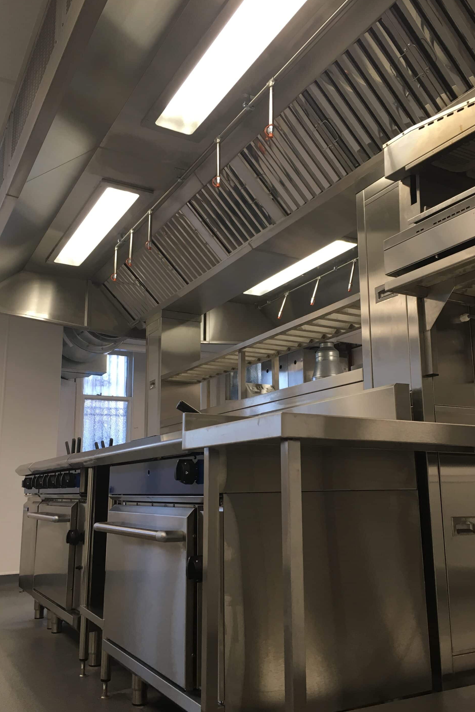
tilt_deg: +11.3
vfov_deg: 60.3
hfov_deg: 42.3
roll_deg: +0.1
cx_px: 253
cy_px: 363
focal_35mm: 31
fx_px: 613
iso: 32
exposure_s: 1/33
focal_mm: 4.15
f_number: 2.2
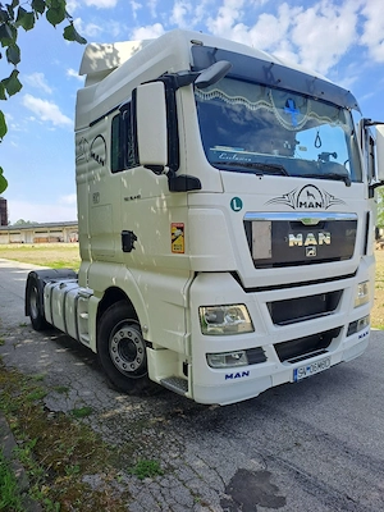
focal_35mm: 25
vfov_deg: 69.4
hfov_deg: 54.9
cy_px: 256
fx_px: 370
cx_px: 192
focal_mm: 4.65
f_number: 1.8
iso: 32
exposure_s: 1/1000
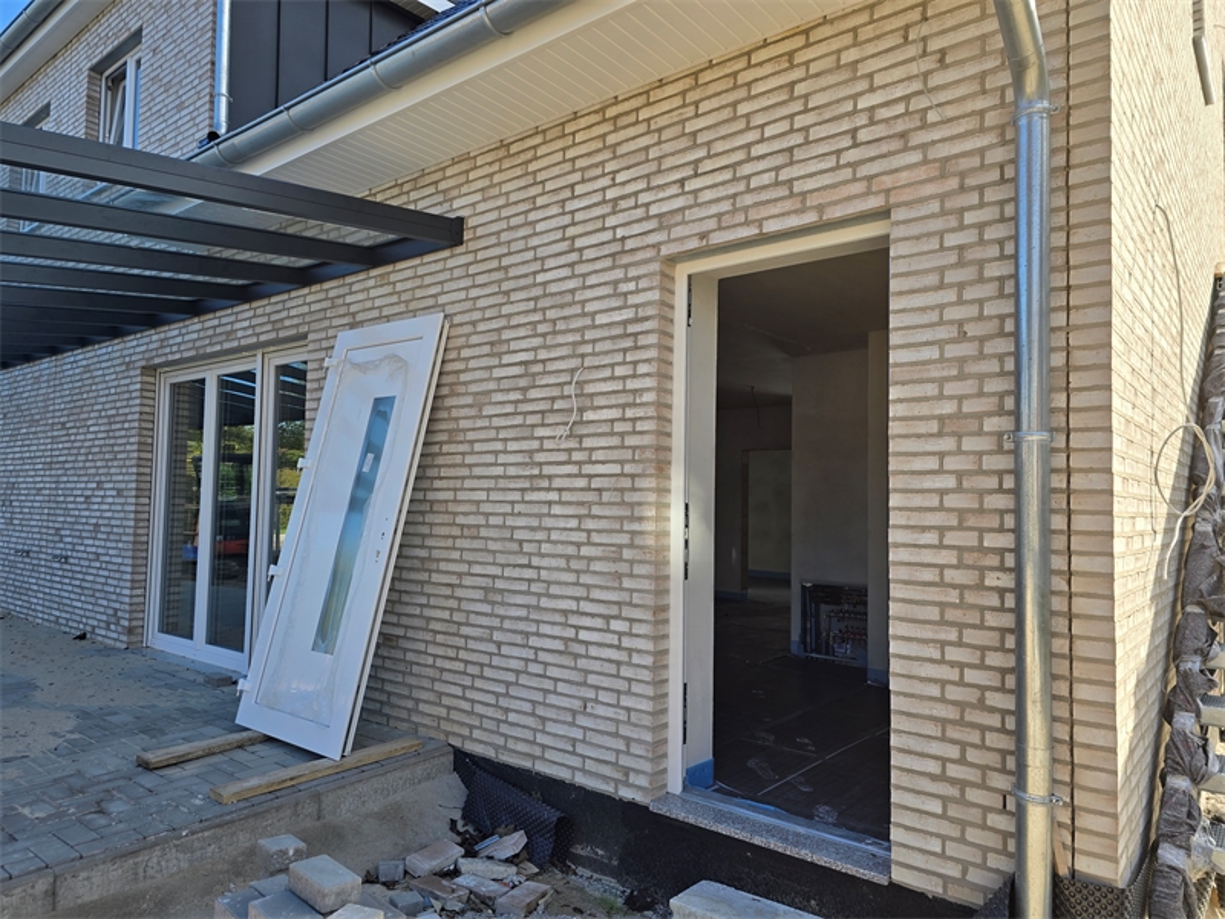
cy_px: 460
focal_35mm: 23
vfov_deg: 58.9
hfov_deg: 73.9
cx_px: 612
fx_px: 814
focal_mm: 6.3
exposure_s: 1/455
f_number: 1.7
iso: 12
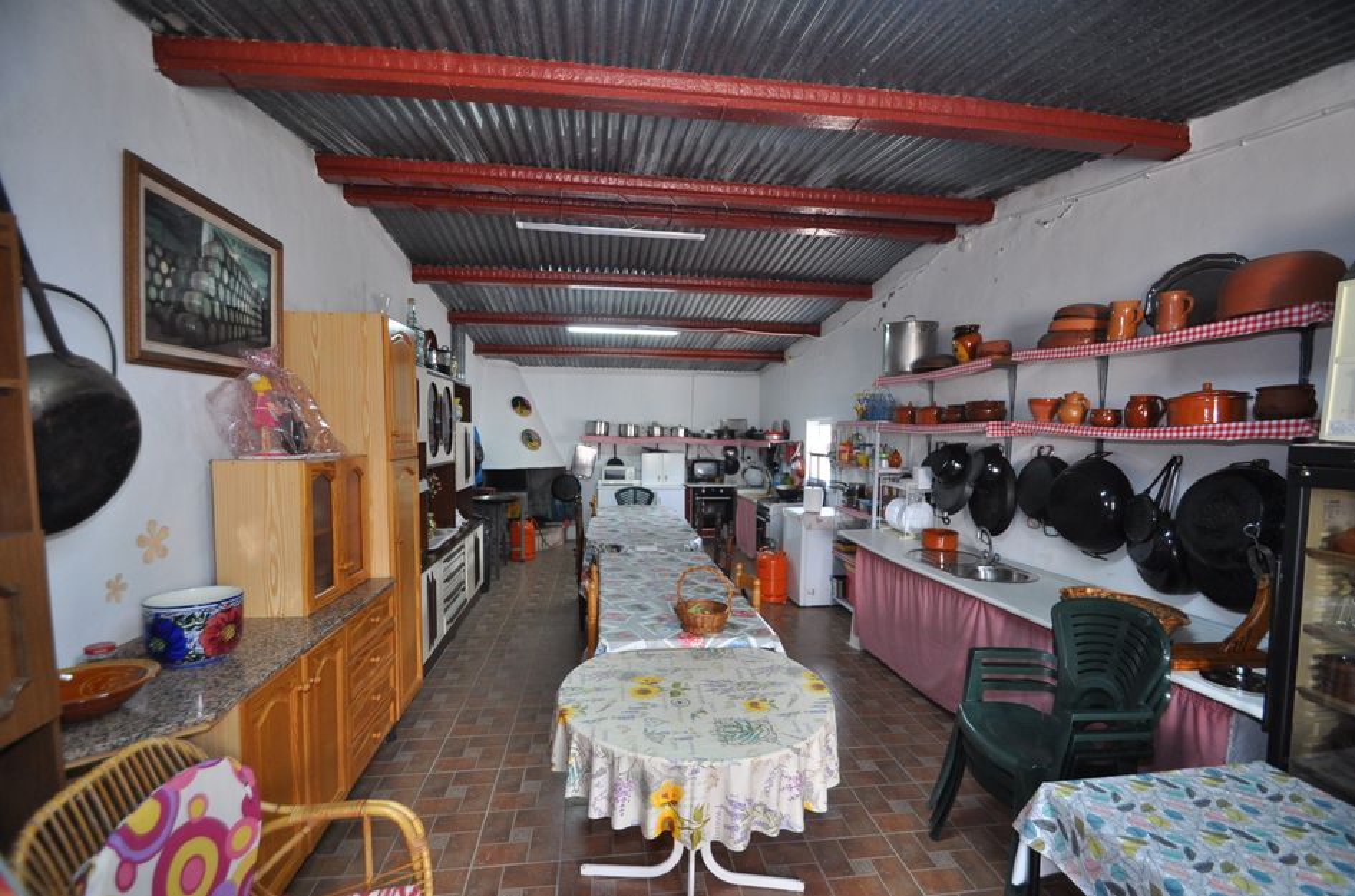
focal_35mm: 15
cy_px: 448
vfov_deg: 77.0
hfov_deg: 100.5
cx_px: 678
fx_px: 563
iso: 720
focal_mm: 10
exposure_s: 1/60
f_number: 4
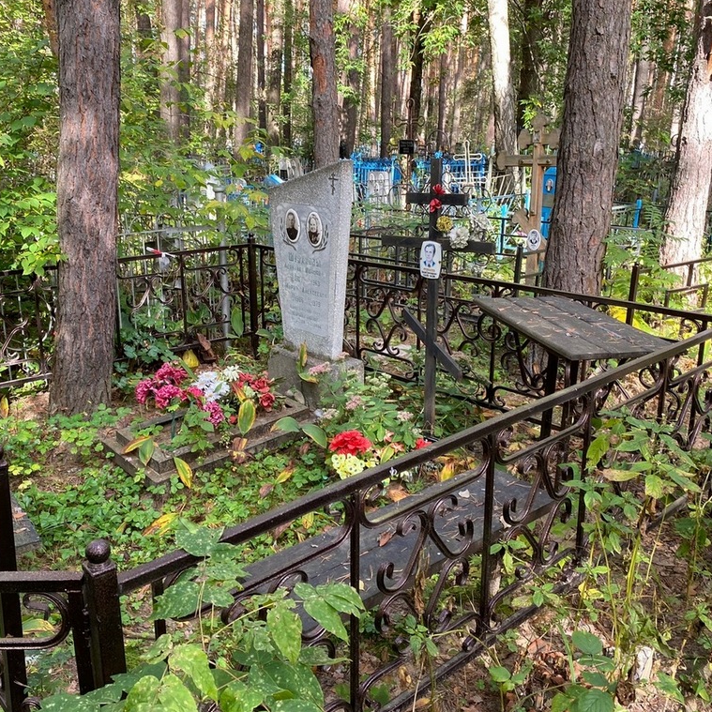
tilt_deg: -15.0
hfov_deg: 52.2
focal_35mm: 31
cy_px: 354
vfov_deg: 52.5
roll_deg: +0.0
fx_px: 721
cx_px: 286
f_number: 1.8
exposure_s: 1/121
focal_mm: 4.25
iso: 64
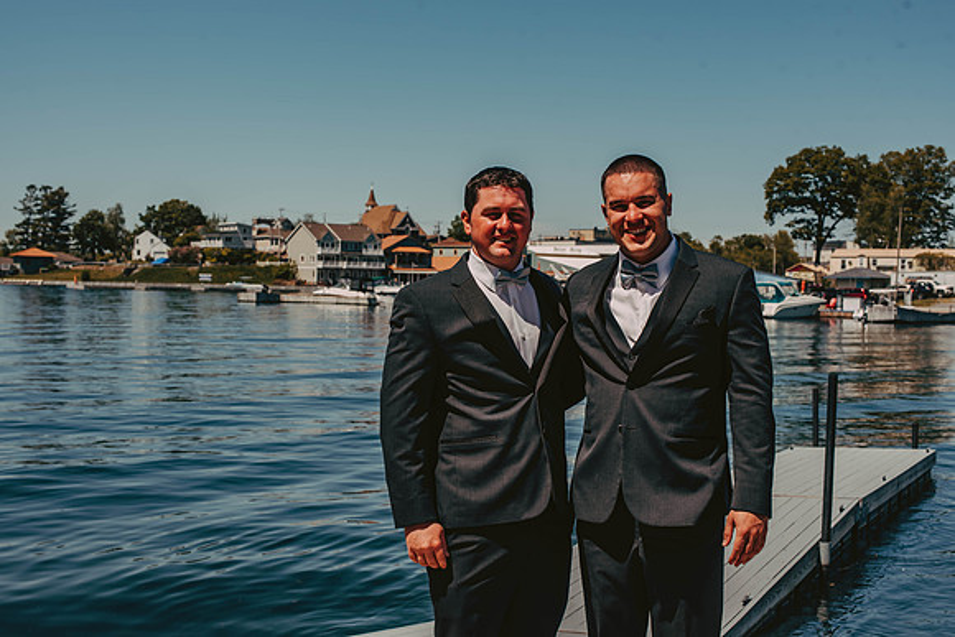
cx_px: 478
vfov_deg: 27.0
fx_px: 1327
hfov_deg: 39.6
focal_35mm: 50
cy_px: 318
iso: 125
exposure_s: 1/500
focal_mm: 50
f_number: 7.1
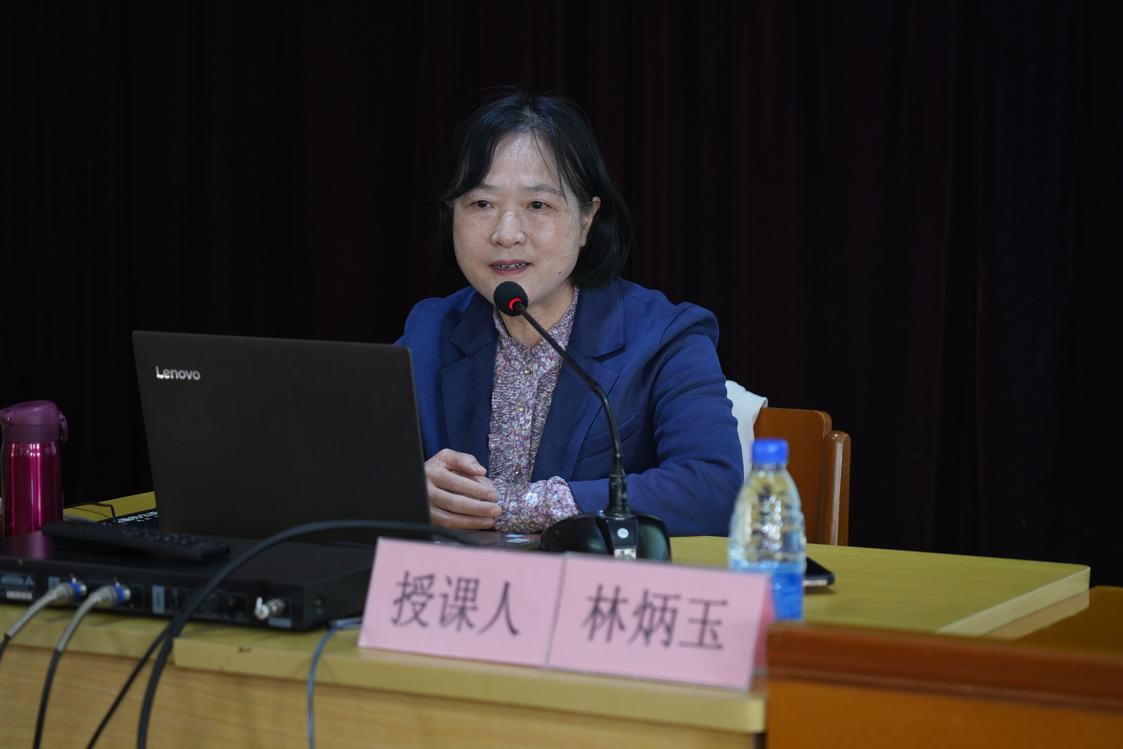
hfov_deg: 19.5
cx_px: 562
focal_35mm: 105
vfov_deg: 13.0
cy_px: 374
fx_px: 3275
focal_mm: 105
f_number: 4
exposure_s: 1/100
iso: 1250
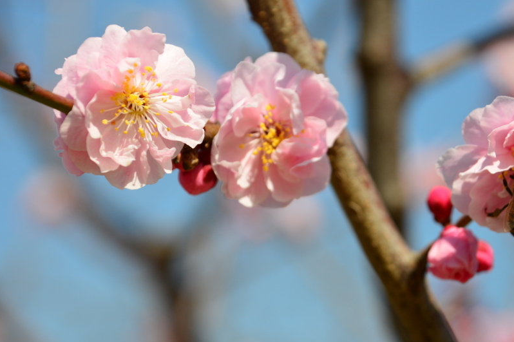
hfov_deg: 13.3
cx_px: 301
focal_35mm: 154
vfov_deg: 8.9
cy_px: 152
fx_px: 2197
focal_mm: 80
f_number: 6.3
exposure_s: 1/1000
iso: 200
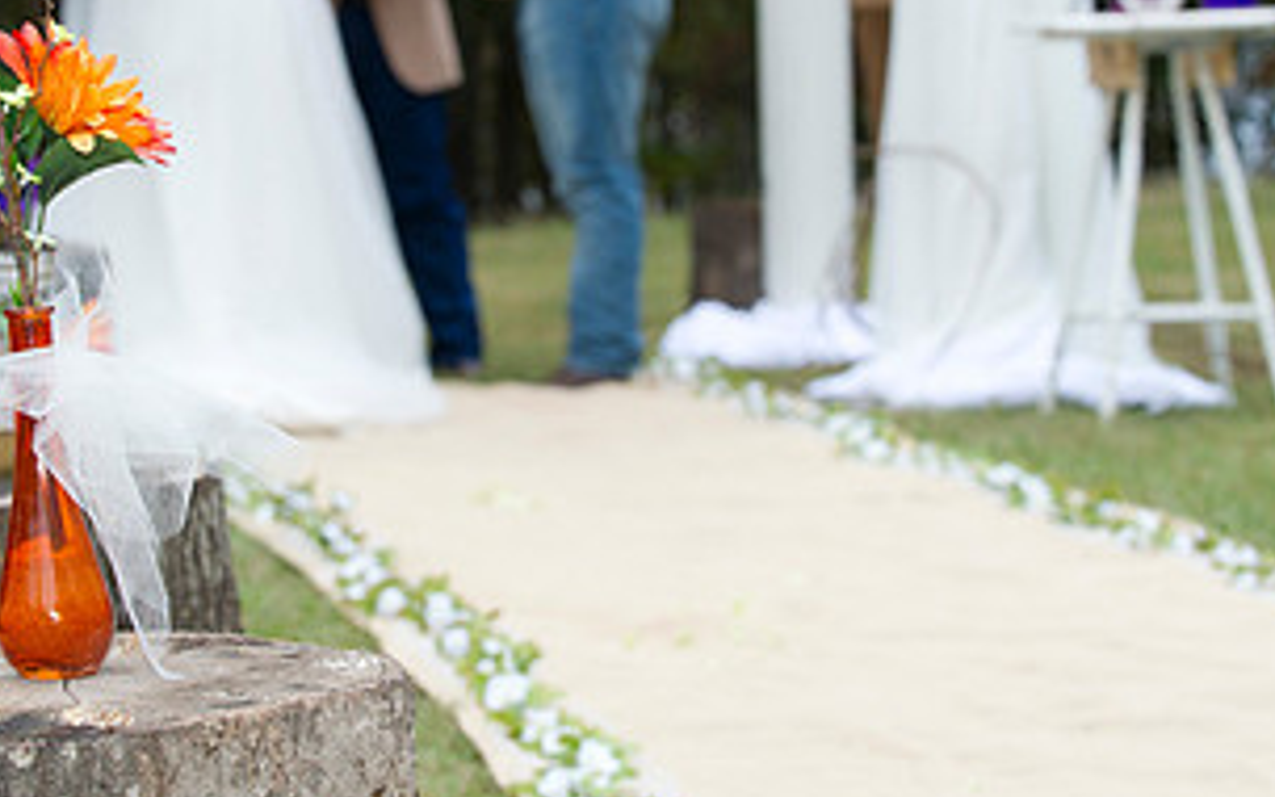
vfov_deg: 9.6
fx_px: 4726
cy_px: 193
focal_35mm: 136
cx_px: 541
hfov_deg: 15.4
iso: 800
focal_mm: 70
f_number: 5.6
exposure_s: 1/100
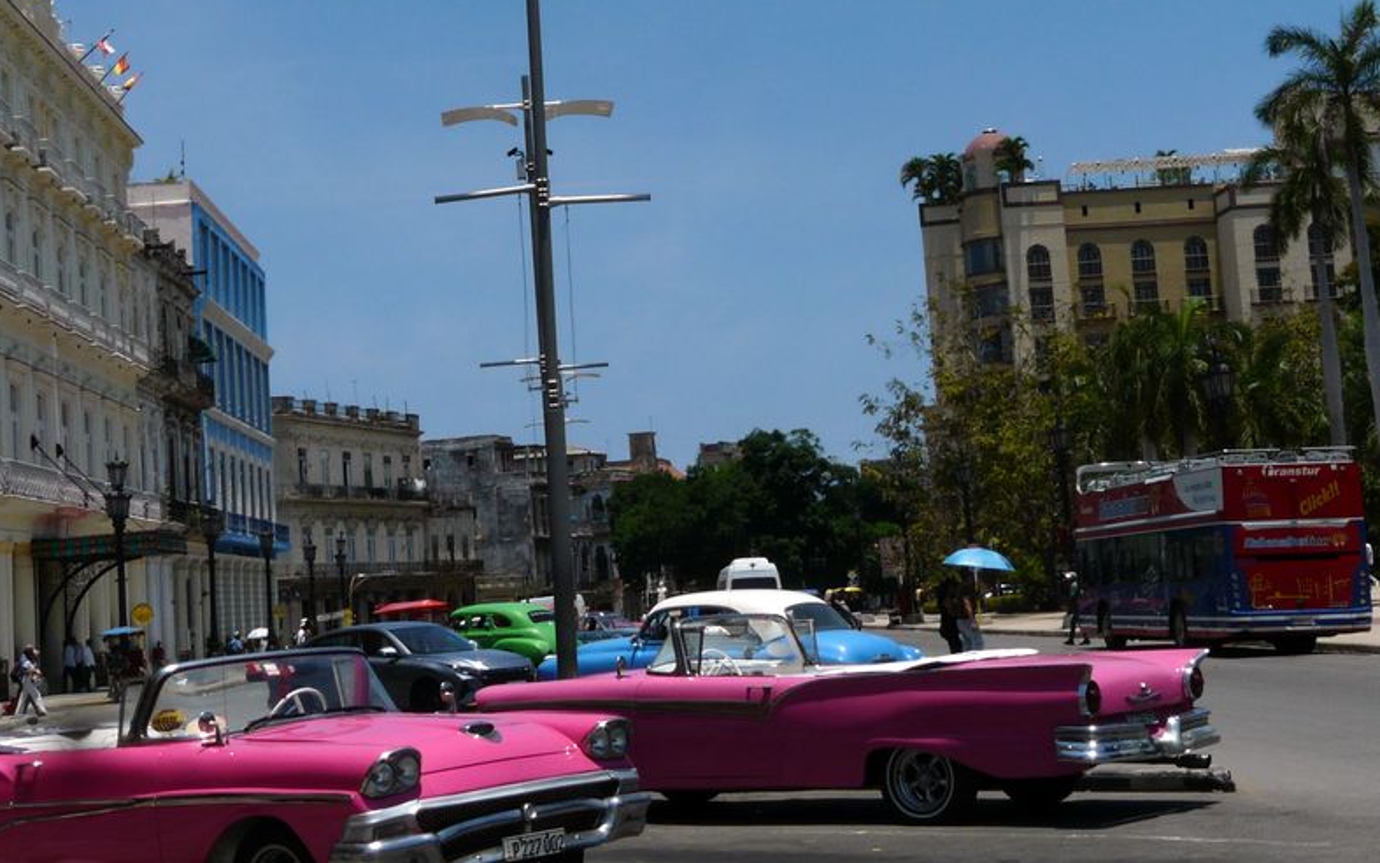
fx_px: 2482
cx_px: 682
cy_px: 225
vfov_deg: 19.6
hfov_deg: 31.1
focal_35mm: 66
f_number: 8
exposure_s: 1/500
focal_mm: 7
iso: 100
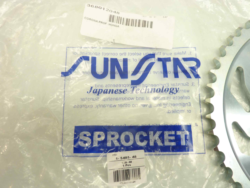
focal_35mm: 25
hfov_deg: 69.4
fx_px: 181
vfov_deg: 54.9
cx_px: 125
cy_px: 94
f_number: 3.3
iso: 80
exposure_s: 1/13
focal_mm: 4.1
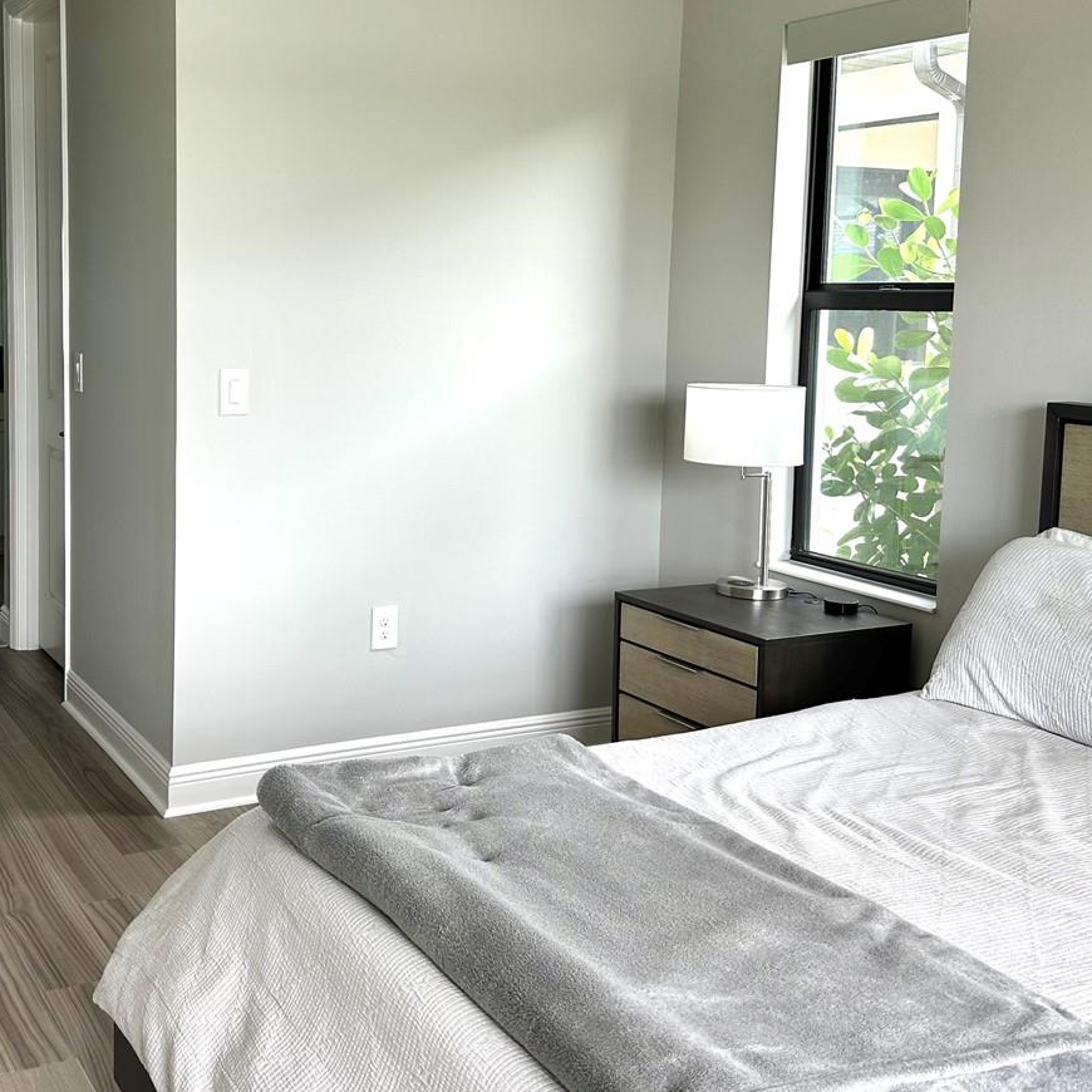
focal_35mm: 39
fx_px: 1392
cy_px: 409
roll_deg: -0.8
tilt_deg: -4.6
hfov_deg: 41.9
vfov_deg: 42.5
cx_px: 306
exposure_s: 1/121
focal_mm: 6.86
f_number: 1.78
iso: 80
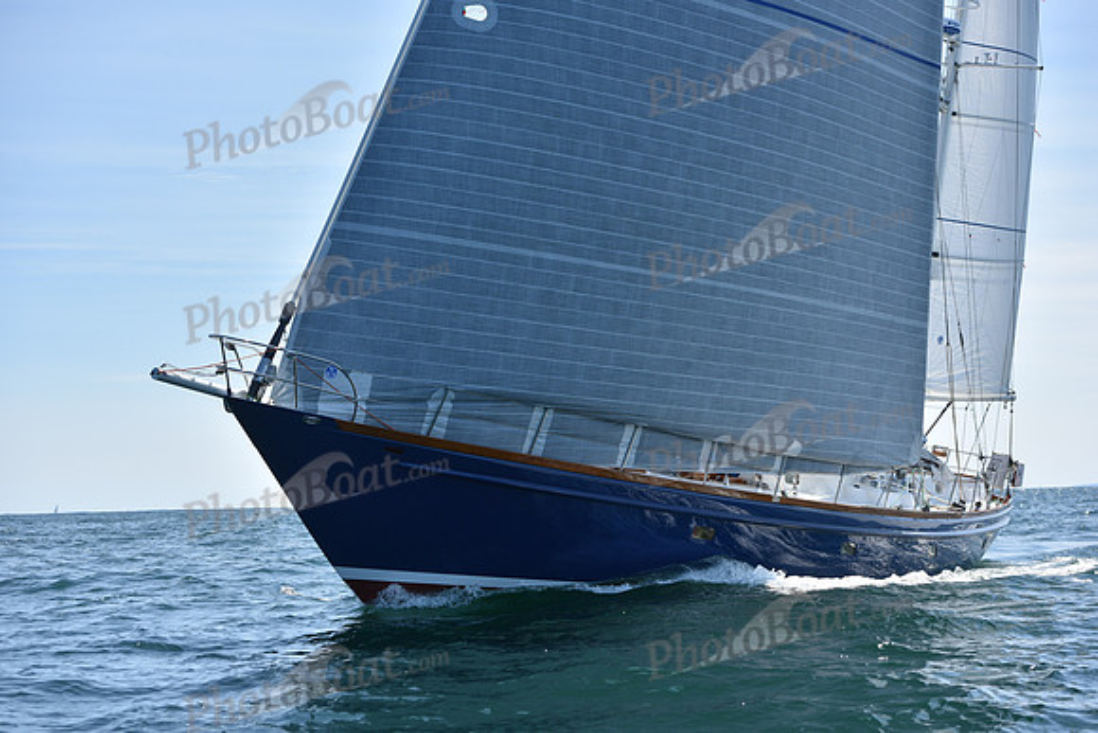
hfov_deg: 26.0
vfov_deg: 17.5
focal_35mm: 78
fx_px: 2379
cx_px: 549
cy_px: 366
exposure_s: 1/1600
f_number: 5
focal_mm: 78
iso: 250
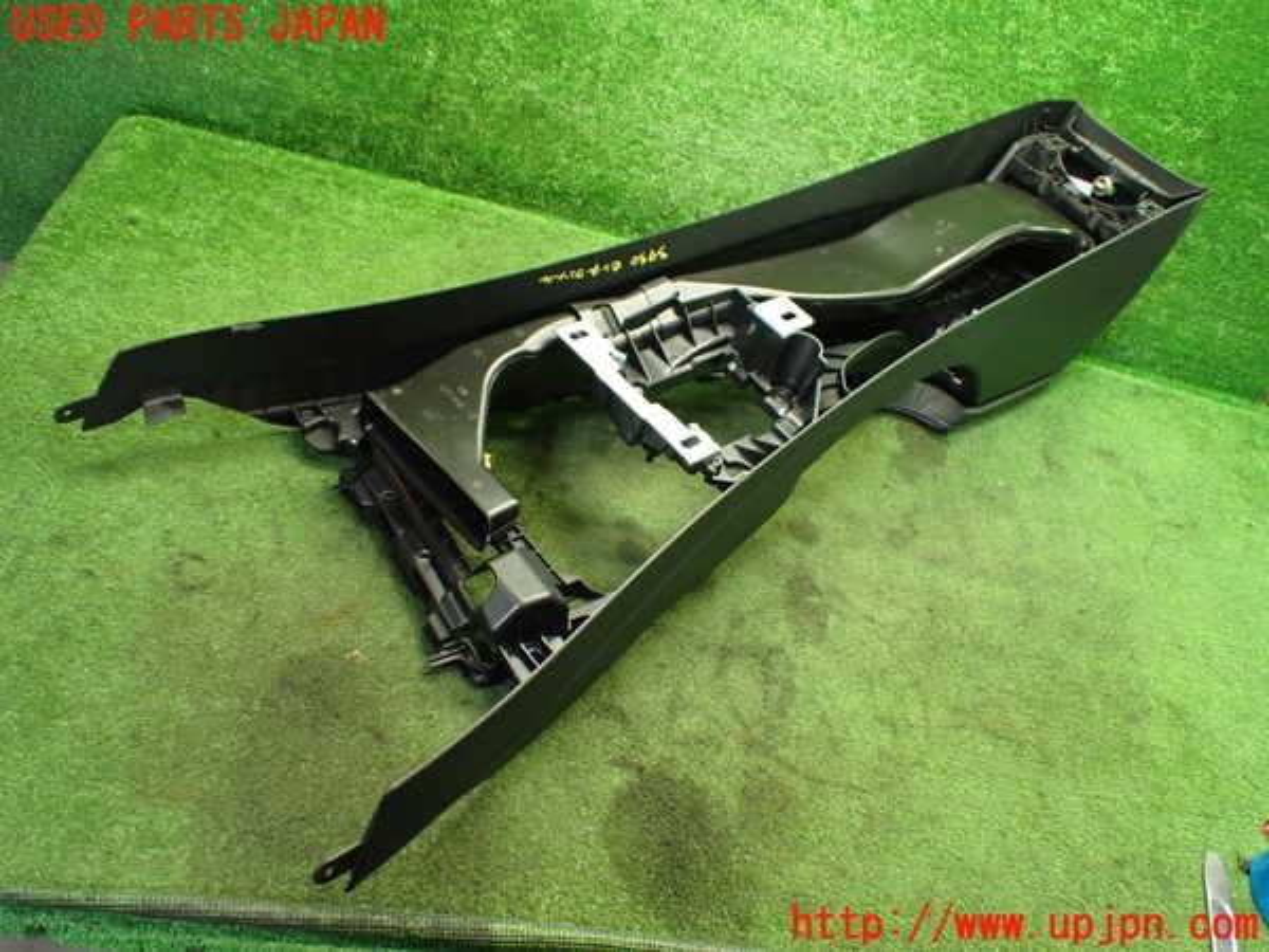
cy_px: 476
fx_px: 1100
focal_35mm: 30
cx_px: 634
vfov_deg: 46.8
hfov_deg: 60.0
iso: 800
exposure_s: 1/60
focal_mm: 5.4
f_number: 2.3
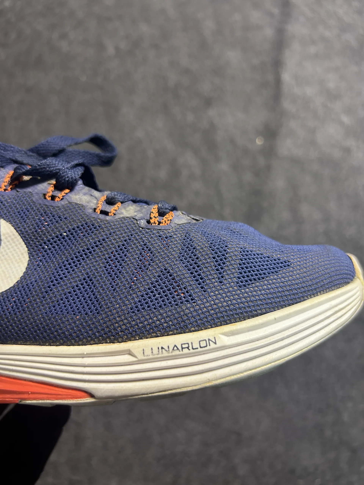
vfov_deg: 67.3
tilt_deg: -51.3
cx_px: 182
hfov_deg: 53.1
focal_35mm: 26
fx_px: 365
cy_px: 242
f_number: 1.5
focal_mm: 5.7
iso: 200
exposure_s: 1/50
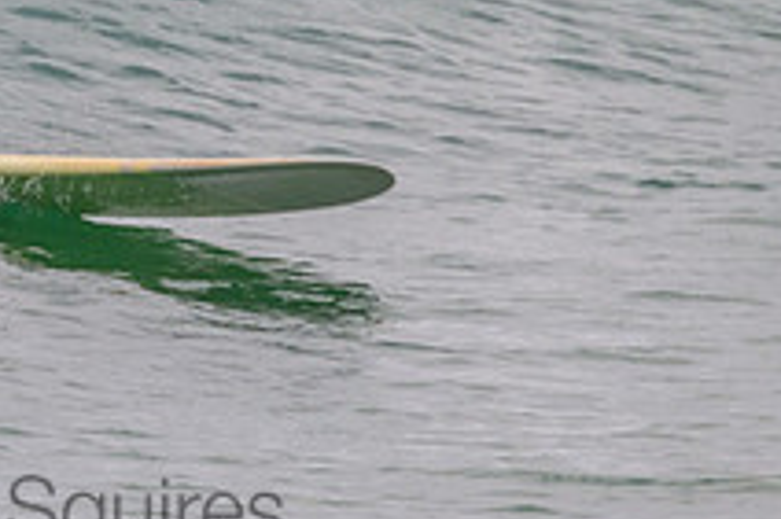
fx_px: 47516
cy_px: -101
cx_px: 0
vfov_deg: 0.6
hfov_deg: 0.9
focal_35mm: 2192
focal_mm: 800
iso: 2200
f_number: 11
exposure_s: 1/2000
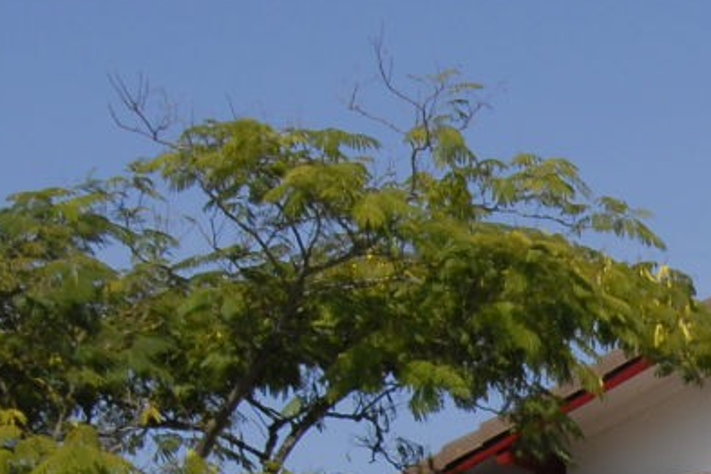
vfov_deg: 7.7
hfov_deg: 11.5
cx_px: 1048
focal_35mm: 172
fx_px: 3397
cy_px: 851
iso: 200
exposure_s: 1/400
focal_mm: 22
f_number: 11
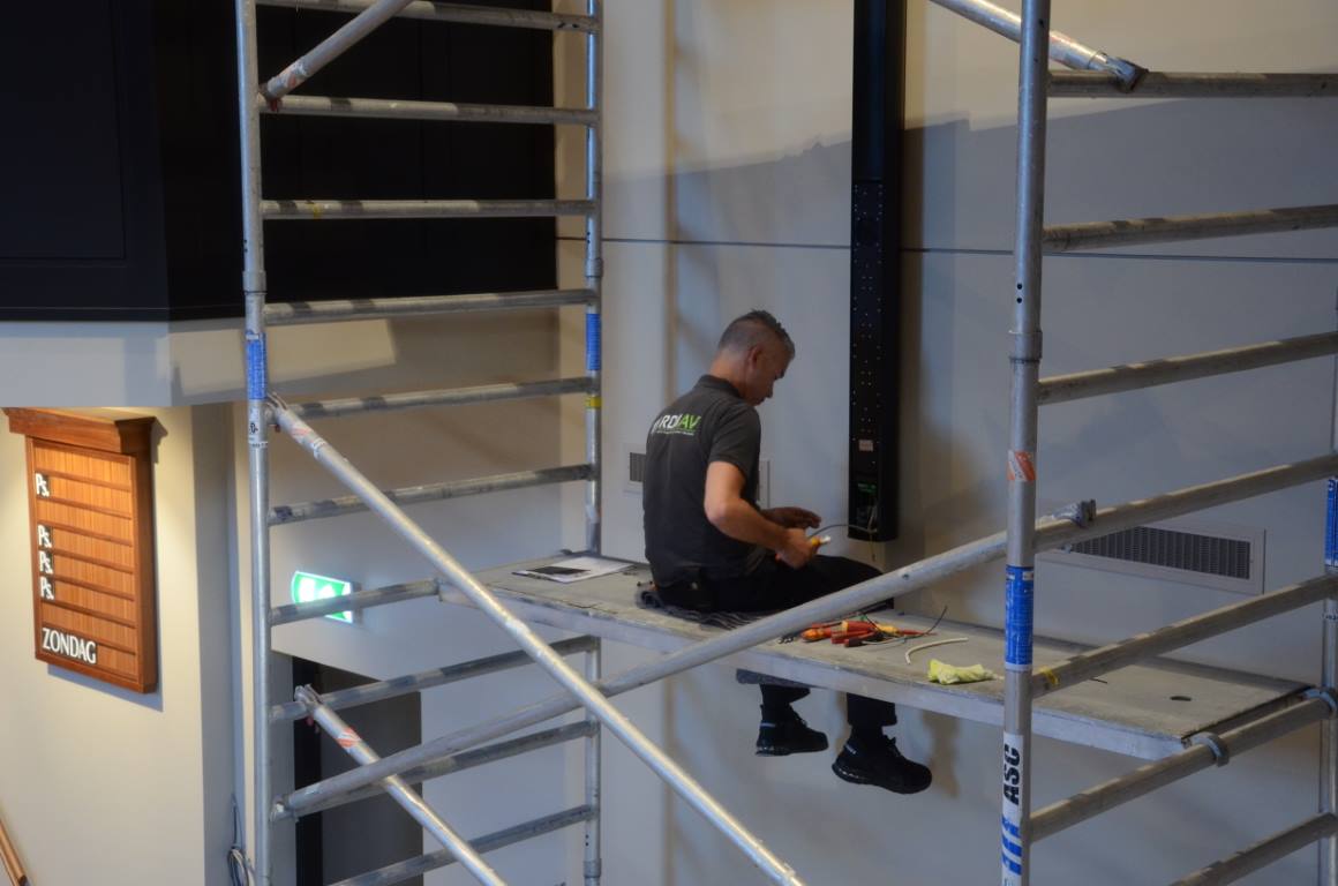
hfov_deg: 35.1
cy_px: 443
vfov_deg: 23.7
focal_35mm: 57
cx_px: 669
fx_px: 2114
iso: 1250
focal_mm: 38
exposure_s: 1/60
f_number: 4.5
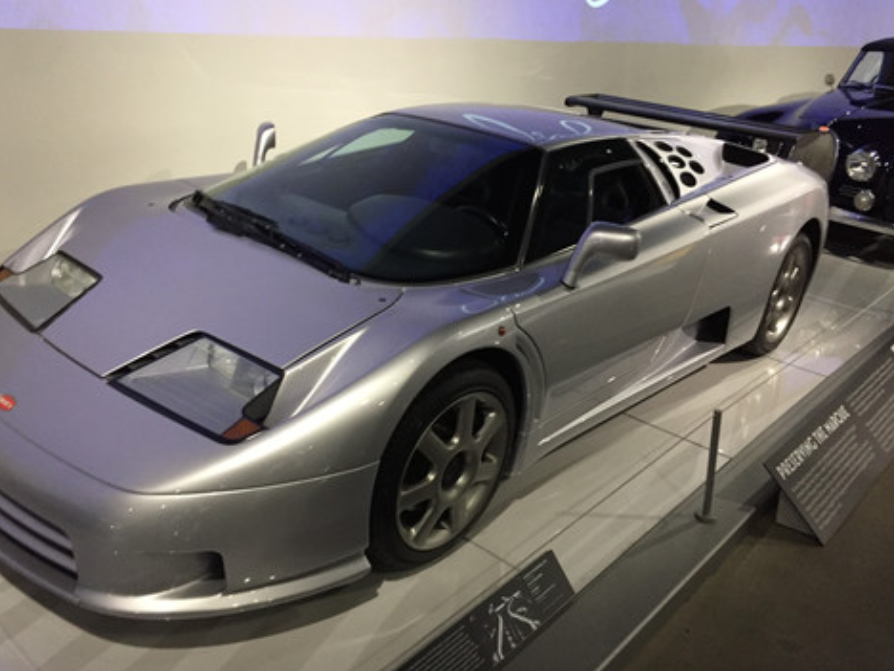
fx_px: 801
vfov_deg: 45.4
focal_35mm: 31
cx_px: 420
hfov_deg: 58.3
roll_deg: -0.3
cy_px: 328
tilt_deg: -19.1
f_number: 2.2
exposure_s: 1/17
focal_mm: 4.15
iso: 250
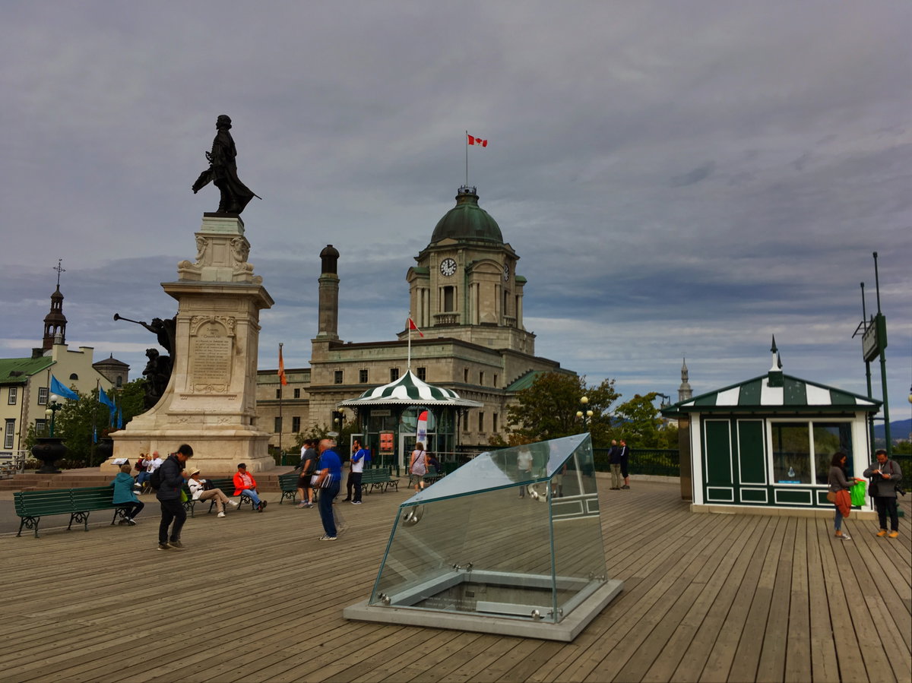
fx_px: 764
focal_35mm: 29
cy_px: 342
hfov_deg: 61.7
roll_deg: +0.8
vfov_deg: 48.2
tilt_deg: +6.9
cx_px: 456
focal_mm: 4.15
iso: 25
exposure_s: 1/5917
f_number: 2.2
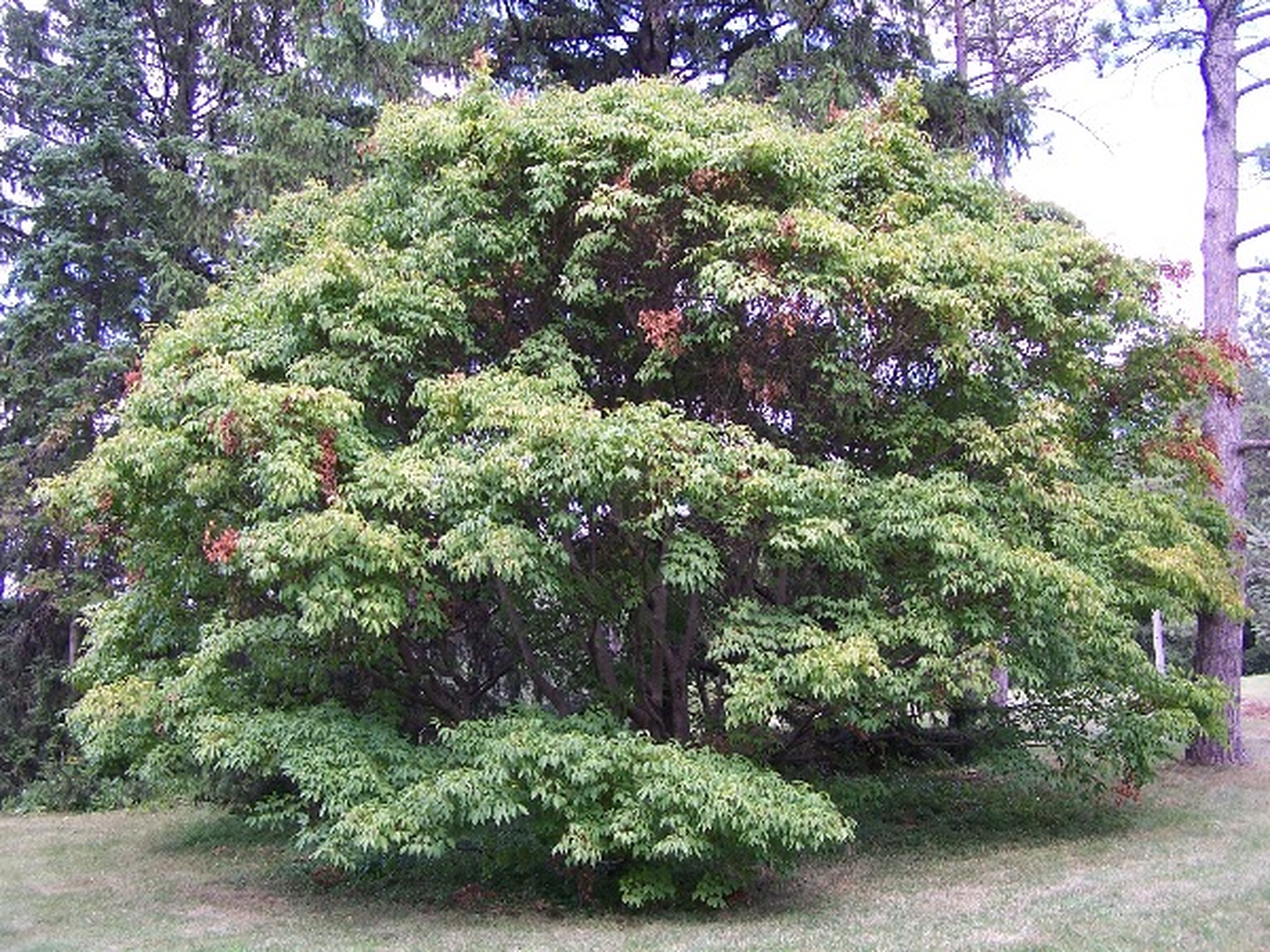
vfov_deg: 37.7
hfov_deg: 49.0
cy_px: 476
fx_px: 1394
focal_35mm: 38
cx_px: 635
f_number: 2.8
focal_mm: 6.3
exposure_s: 1/100
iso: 80
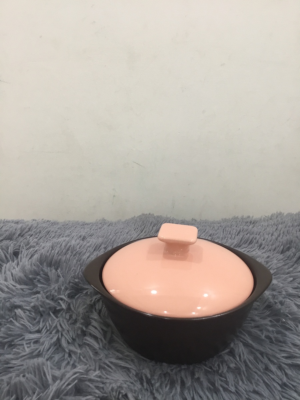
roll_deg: +0.2
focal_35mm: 31
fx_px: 358
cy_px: 200
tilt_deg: -19.4
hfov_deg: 45.4
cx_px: 150
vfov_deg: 58.4
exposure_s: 1/33
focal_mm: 3.3
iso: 80
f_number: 2.4
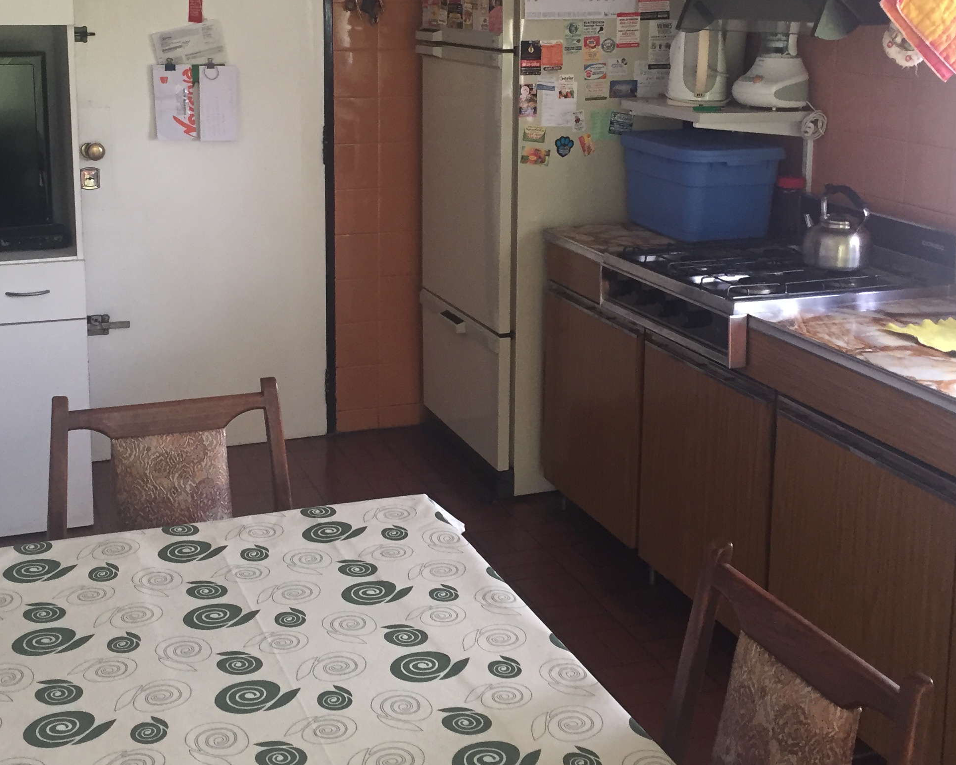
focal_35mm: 48
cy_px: 243
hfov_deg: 38.8
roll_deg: -0.5
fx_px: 1358
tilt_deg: -10.7
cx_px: 444
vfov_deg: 31.2
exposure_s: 1/33
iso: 80
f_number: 2.2
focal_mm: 4.15
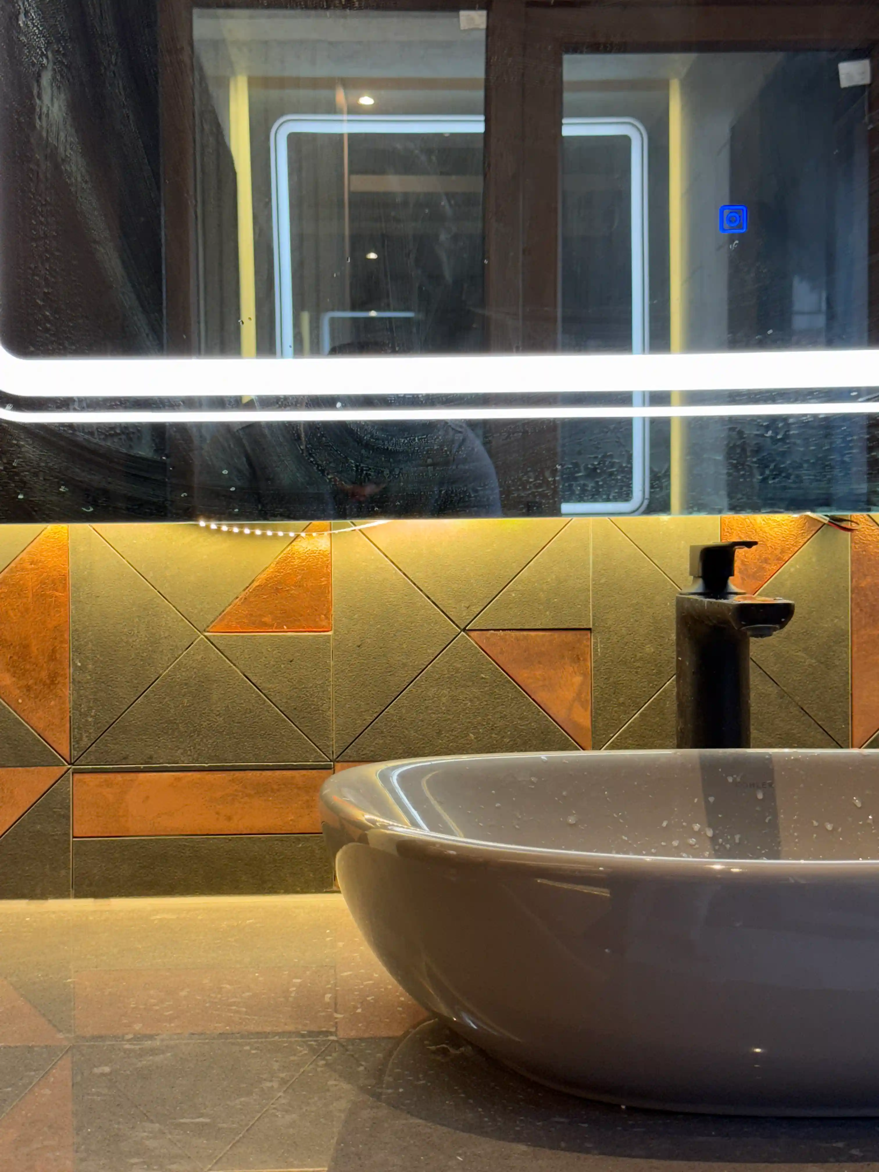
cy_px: 586
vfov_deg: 39.7
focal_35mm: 48
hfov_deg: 30.3
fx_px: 1625
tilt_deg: -2.0
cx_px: 440
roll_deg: +0.0
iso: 50
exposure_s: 1/100
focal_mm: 6.76
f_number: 1.78
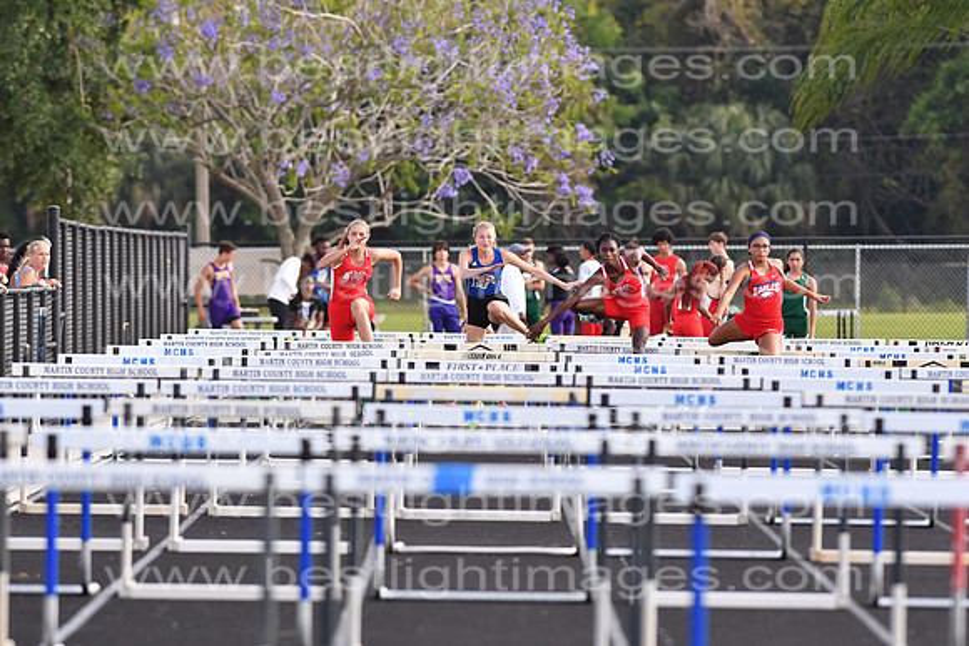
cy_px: 323
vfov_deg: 3.1
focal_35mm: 450
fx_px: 12115
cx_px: 484
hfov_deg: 4.6
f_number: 5.6
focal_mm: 300
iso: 400
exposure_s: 1/1000
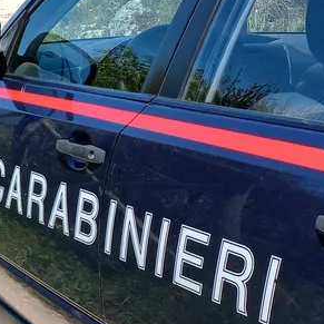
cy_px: 145
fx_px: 1112
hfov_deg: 14.7
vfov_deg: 16.6
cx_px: -237
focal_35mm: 105
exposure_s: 1/575
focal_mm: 4.6
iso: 25
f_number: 1.8
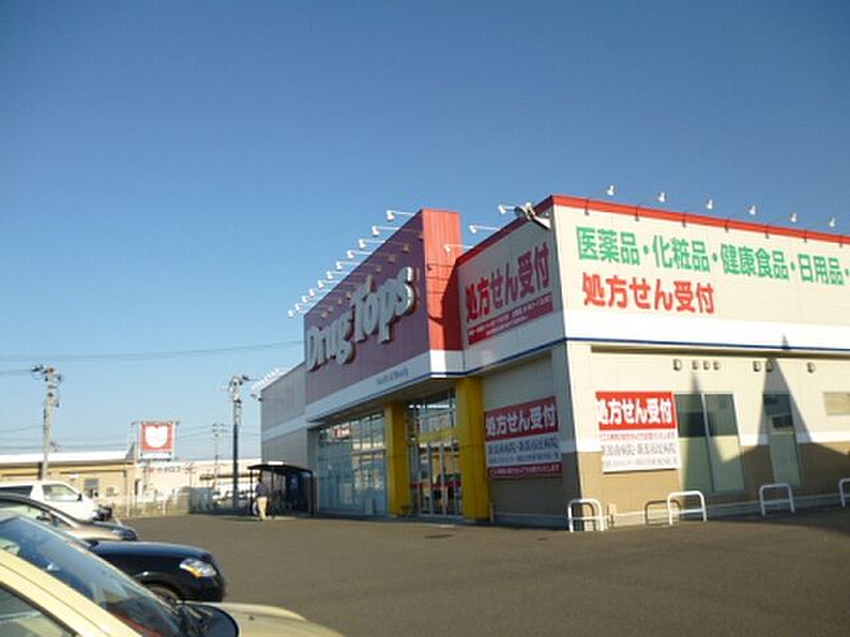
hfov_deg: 63.4
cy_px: 318
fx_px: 688
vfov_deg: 49.7
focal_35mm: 28
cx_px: 425
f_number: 9
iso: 100
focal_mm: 5
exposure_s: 1/100
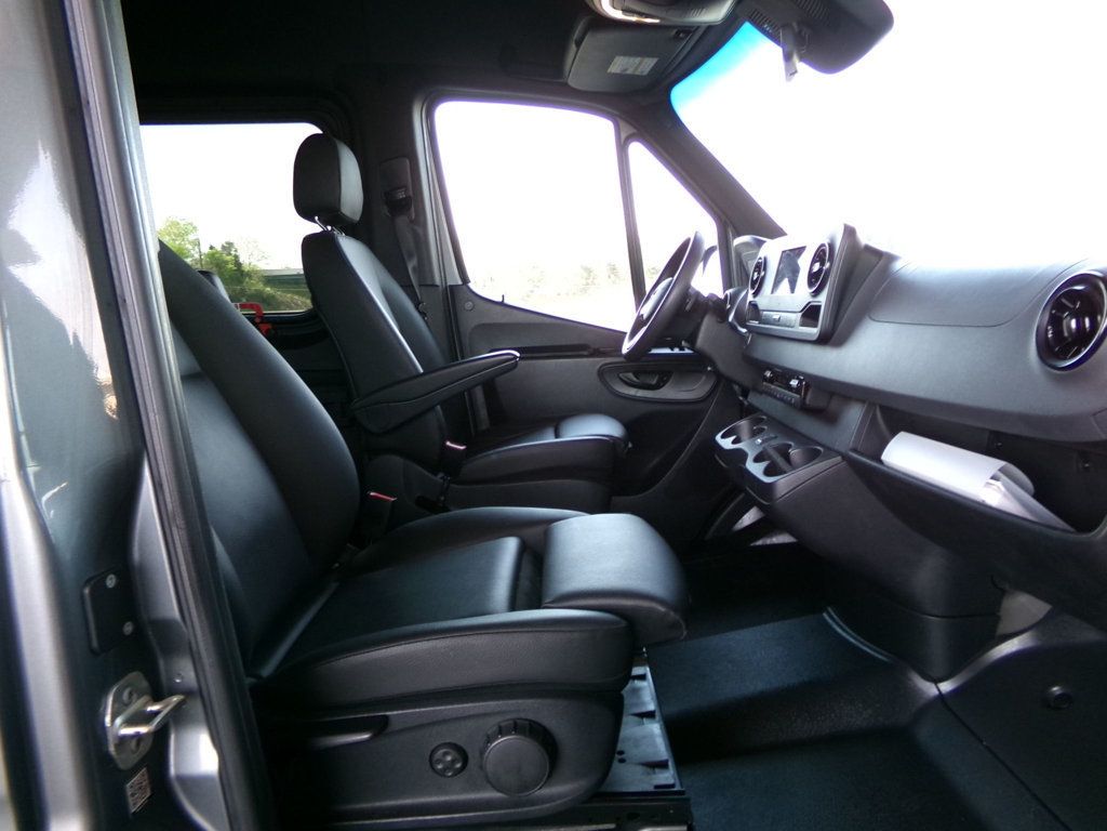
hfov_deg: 71.6
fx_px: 768
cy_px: 416
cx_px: 554
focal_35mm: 24
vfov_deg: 56.8
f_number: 3.7
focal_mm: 4.3
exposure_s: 1/60
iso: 244
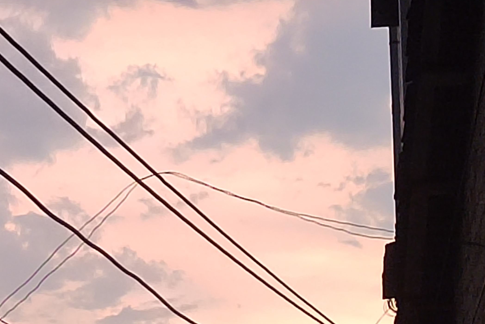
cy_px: 255
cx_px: 56
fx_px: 2061
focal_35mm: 153
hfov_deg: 13.3
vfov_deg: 9.0
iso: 1850
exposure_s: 1/100
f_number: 1.9
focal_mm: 5.52
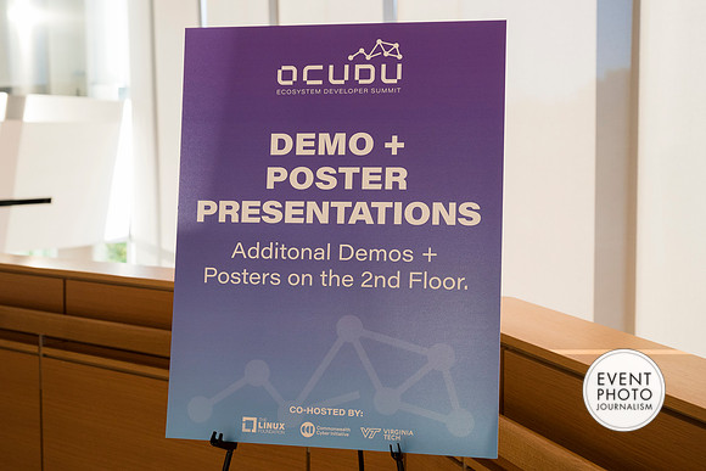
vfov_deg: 28.1
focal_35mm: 48
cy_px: 236
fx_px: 942
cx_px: 353
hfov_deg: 41.1
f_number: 5
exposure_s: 1/400
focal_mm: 48
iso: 800
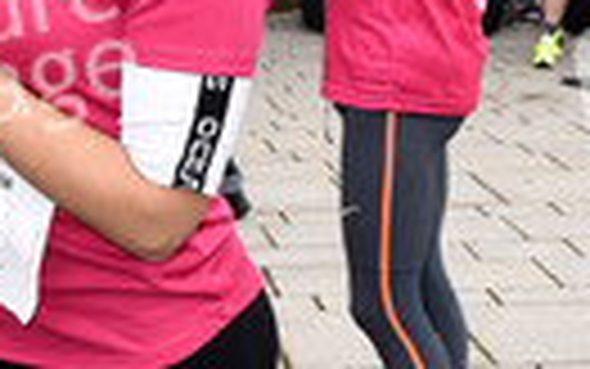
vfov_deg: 12.1
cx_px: 36
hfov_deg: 18.9
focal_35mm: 108
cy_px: 297
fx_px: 1730
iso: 400
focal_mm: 23
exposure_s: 1/160
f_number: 8
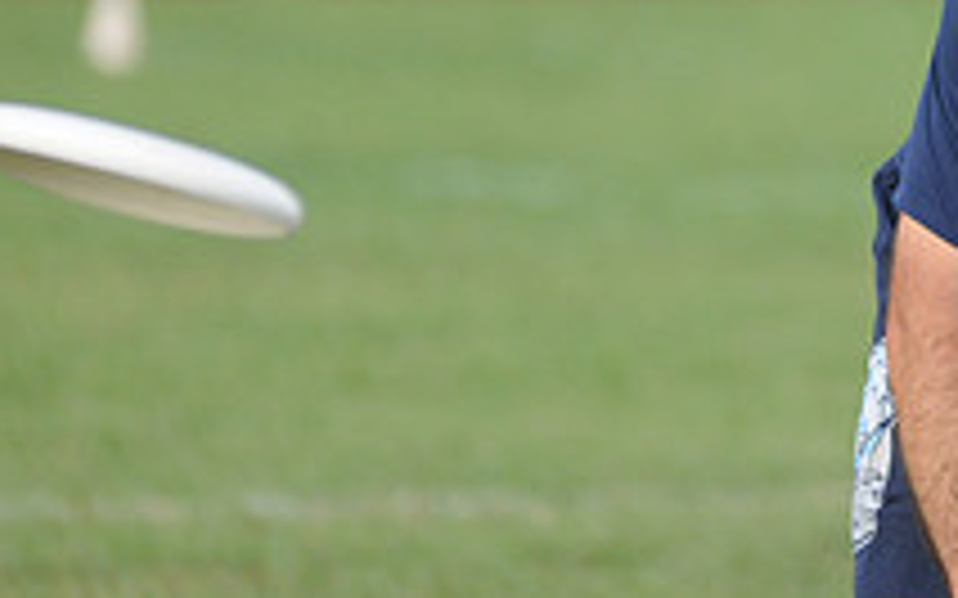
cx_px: 1043
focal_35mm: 832
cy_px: -20
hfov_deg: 2.5
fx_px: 21717
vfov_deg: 1.6
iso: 400
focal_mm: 200
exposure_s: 1/1600
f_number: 2.8
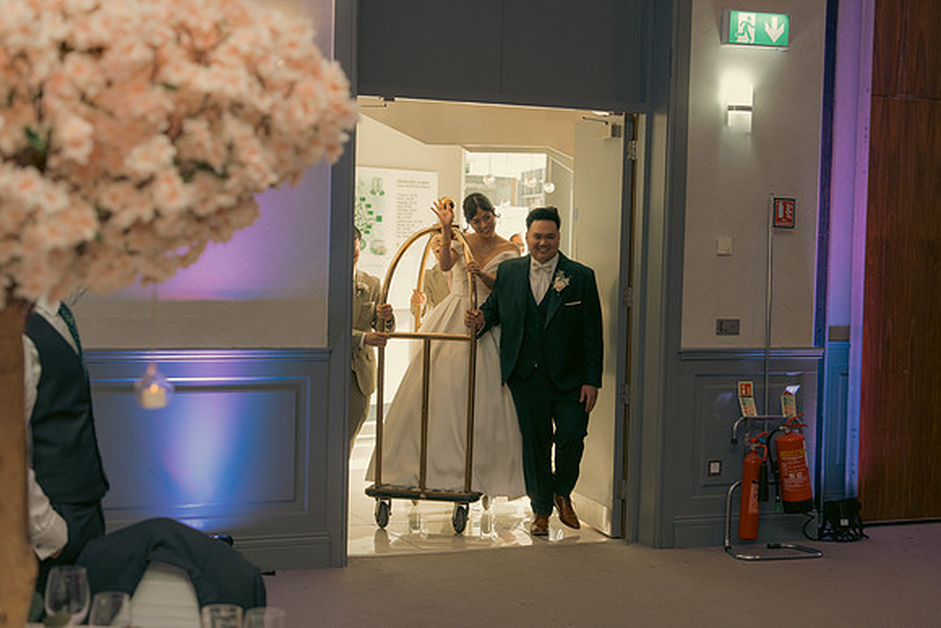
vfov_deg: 21.9
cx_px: 470
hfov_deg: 32.4
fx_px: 1621
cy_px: 314
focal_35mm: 62
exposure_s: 1/160
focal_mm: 62
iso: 1250
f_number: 3.5
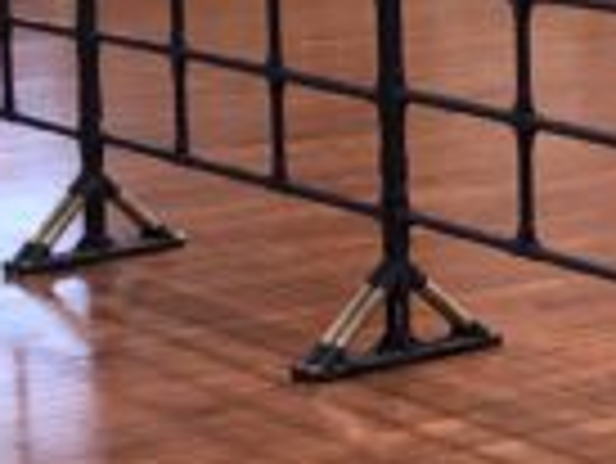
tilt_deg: -5.8
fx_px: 2796
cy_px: -5
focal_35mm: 157
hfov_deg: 11.7
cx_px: 1093
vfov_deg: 9.4
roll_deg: +1.6
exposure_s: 1/17
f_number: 1.8
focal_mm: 4
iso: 100
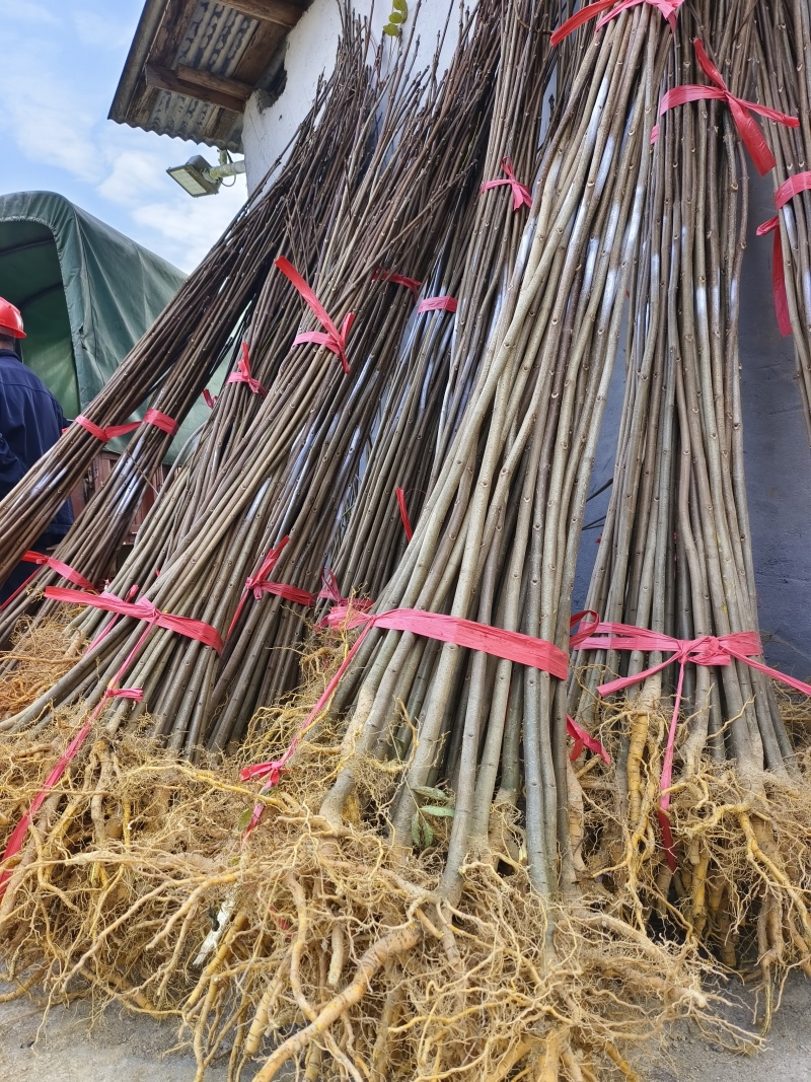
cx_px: 406
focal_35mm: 23
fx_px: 719
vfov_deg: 73.9
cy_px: 541
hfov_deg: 58.9
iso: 72
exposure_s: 1/274
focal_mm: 5.5
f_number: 1.75
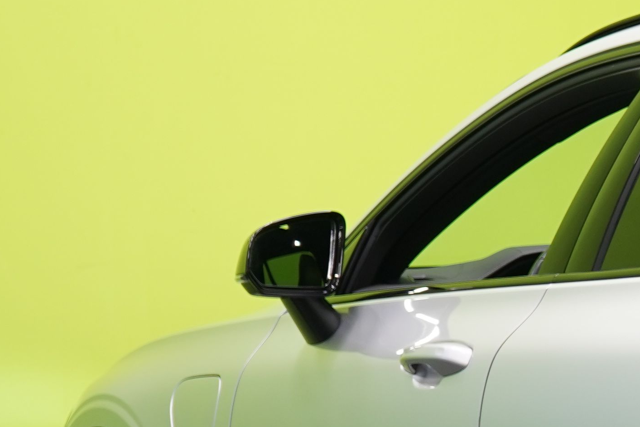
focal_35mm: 225
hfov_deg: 8.8
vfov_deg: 6.1
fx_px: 4000
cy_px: 345
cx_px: 1161
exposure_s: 1/25
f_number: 5
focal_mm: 53
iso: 400
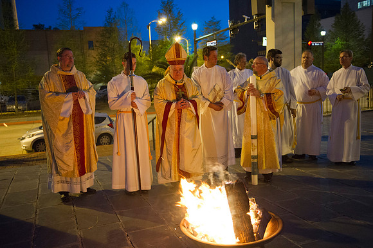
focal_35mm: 34
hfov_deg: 55.8
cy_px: 124
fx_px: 352
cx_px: 186
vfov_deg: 38.8
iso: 3200
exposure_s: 1/80
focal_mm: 34
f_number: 2.8
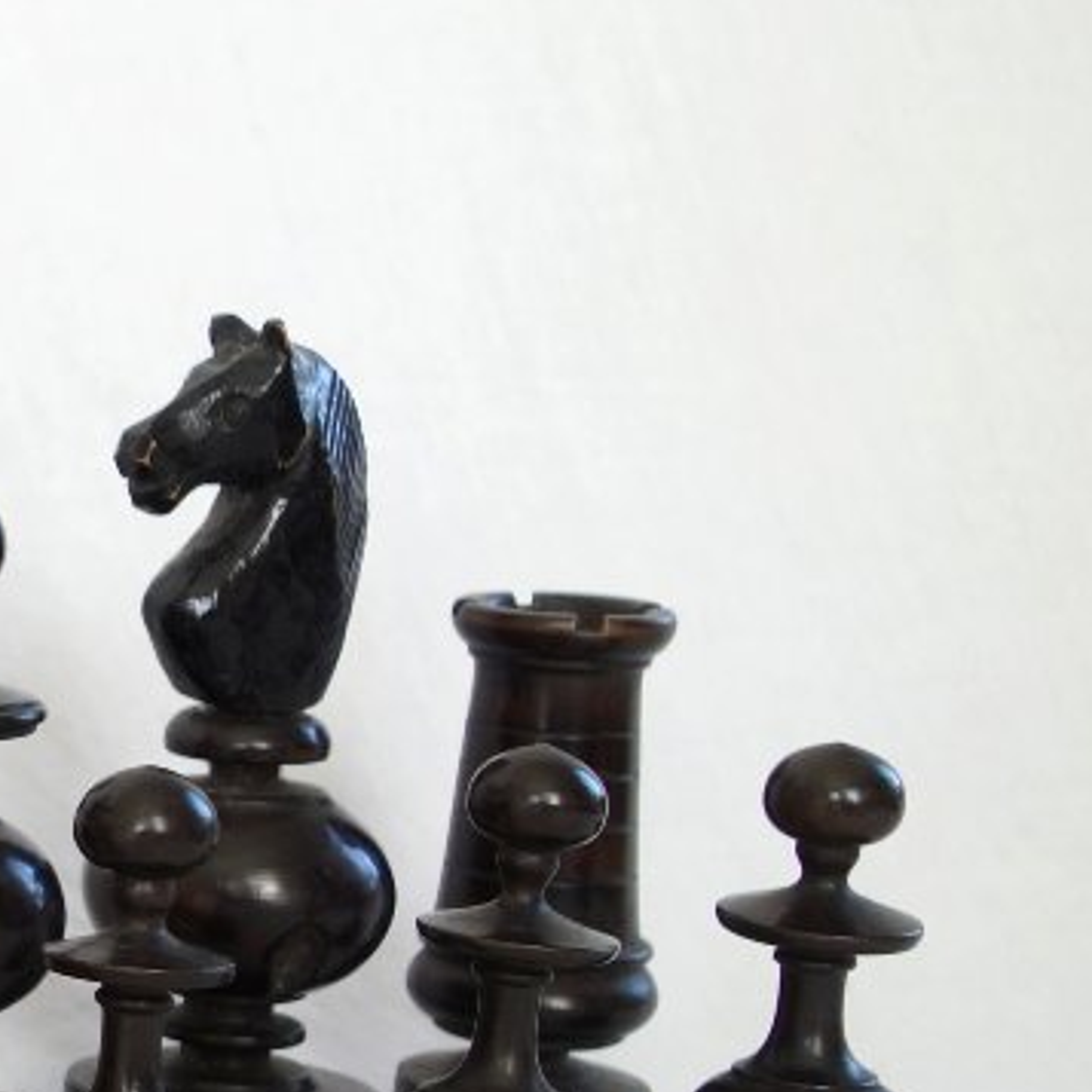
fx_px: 2855
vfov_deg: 21.5
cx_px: -737
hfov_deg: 18.2
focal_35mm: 80
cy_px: 768
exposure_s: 1/100
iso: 125
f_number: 3.2
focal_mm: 10.4
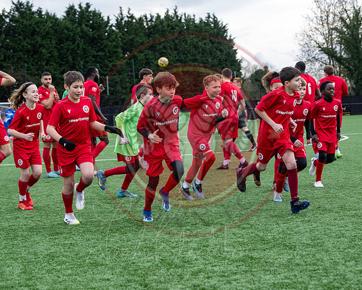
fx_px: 890
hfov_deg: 23.0
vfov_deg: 18.5
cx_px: 175
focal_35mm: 83
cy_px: 146
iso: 250
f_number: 5
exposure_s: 1/250
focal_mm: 70
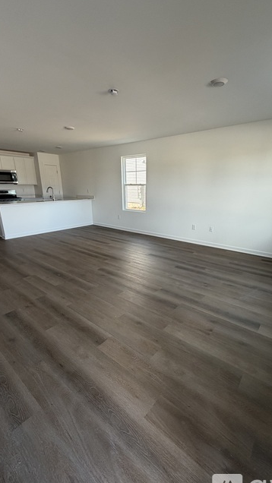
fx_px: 205
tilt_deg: -17.8
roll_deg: -0.4
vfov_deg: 99.3
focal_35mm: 16
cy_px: 251
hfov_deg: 67.0
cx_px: 145
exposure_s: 1/121
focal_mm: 2.22
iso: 160
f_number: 2.2
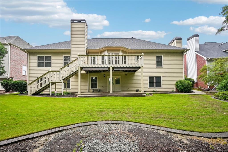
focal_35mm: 14
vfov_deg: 81.1
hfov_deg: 104.3
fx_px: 89
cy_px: 76
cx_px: 114
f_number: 8
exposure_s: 1/125
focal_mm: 14
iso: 100
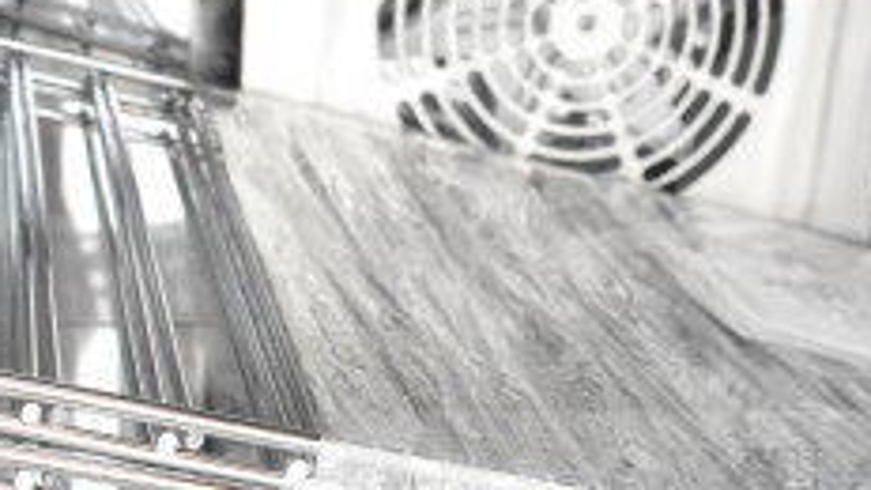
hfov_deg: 21.9
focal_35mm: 95
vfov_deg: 12.7
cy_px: 292
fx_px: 2203
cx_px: 765
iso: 6400
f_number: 5.6
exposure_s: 1/125
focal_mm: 23
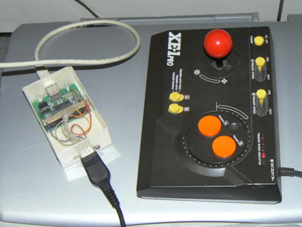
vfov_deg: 20.7
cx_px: 151
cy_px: 114
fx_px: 620
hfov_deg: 27.4
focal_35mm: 71
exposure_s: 1/30
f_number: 2.8
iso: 100
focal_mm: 8.7
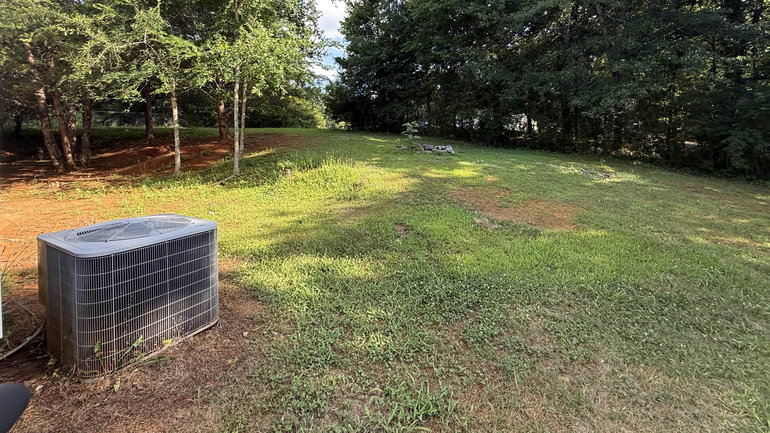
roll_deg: -0.2
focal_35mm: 16
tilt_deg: +0.5
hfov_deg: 99.4
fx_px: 327
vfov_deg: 65.6
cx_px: 386
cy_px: 150
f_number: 2.2
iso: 64
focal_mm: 2.22
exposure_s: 1/218
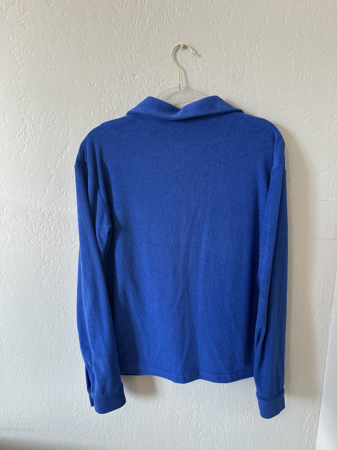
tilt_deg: -11.6
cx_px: 168
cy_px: 225
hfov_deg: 56.8
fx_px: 312
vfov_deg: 71.6
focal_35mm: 24
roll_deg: -0.1
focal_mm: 6.86
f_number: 1.78
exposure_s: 1/120
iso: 160
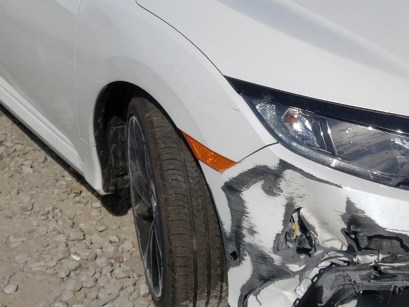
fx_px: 792
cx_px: 337
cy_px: 47
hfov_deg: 28.3
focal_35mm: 67
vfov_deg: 21.6
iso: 51
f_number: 1.5
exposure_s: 1/10000
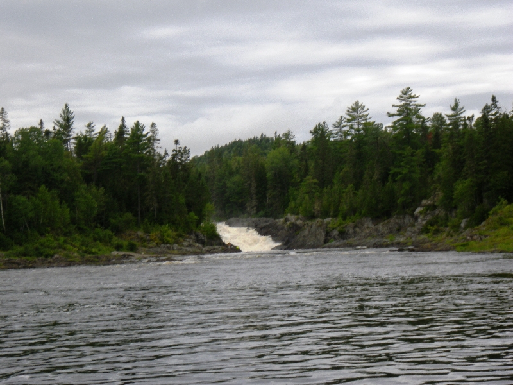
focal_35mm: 77
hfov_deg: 25.3
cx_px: 256
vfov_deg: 19.1
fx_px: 1141
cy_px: 192
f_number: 5.8
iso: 80
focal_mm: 13.7
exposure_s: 1/250
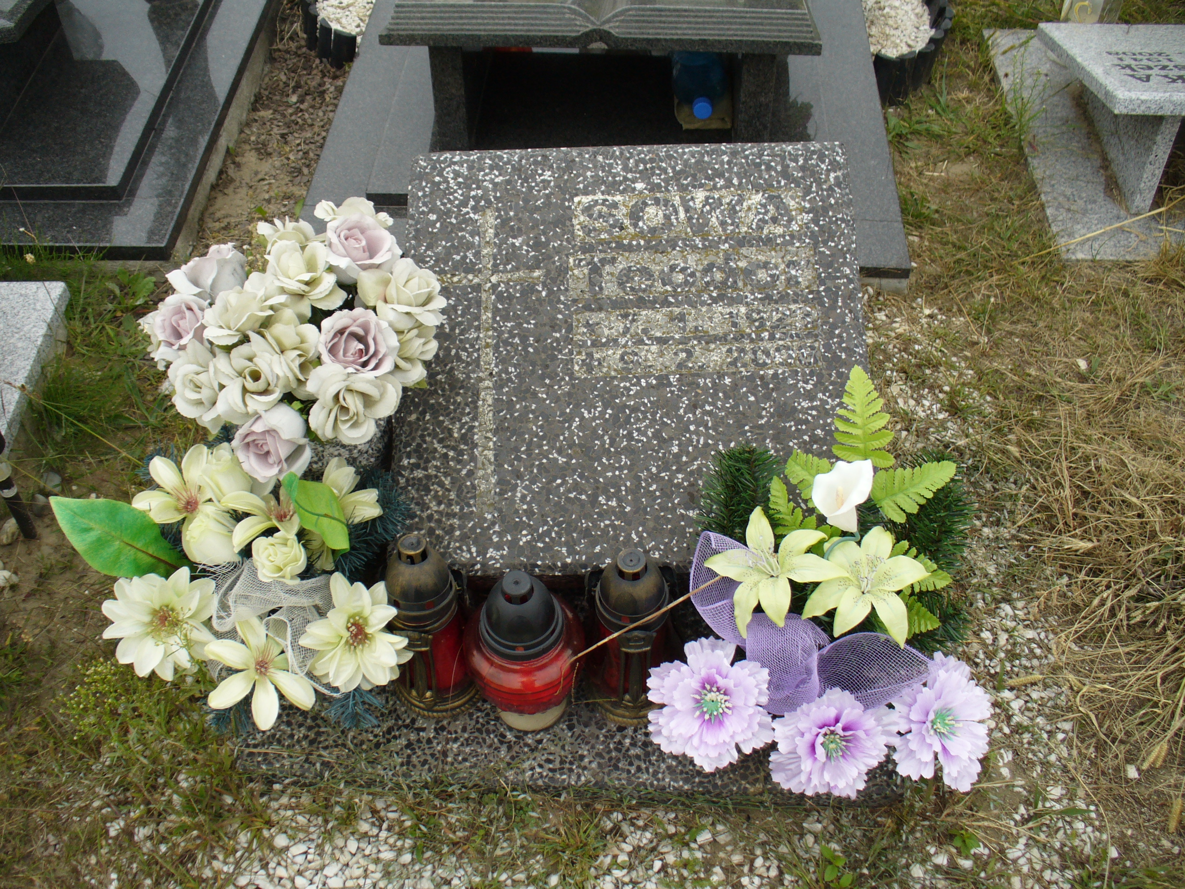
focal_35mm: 37
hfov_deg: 50.1
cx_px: 592
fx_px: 1267
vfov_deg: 38.7
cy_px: 444
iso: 80
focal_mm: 6.1
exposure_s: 1/320
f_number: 2.8
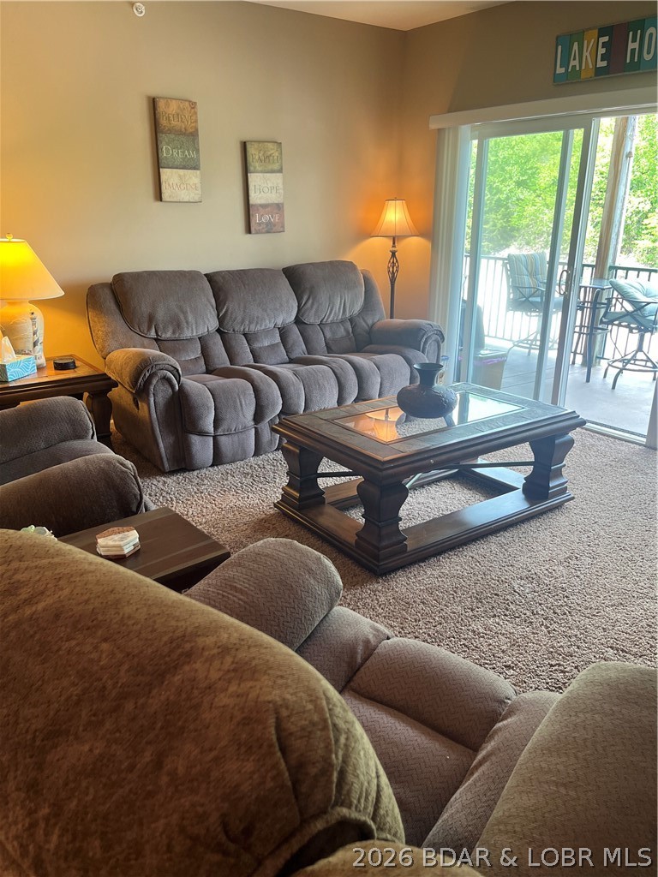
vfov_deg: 67.3
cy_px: 438
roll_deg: +0.5
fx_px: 659
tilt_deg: -20.4
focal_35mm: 26
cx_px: 329
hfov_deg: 53.1
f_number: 1.6
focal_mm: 5.1
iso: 64
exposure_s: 1/60
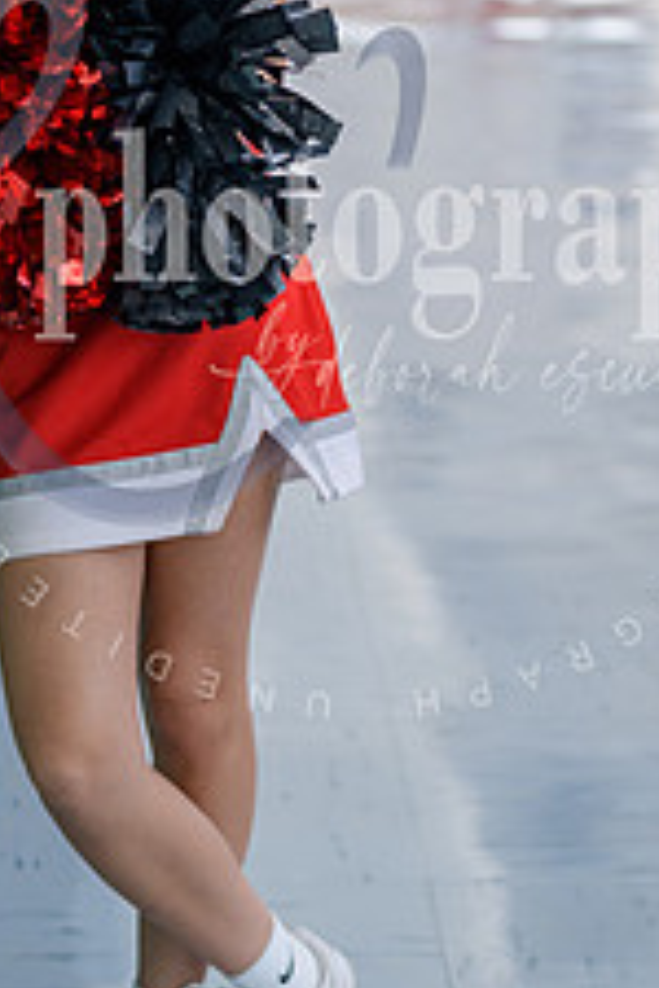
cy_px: 154
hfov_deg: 9.8
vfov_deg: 14.5
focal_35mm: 140
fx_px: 3844
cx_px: 286
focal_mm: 70
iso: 250
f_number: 2.8
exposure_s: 1/125
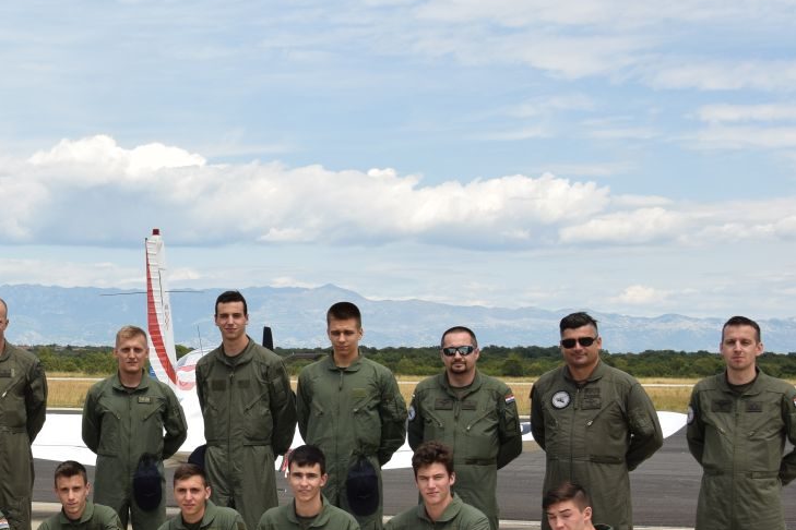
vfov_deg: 17.2
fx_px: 1747
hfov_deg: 24.8
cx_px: 51
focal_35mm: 79
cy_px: 338
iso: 100
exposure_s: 1/320
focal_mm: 24
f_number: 9
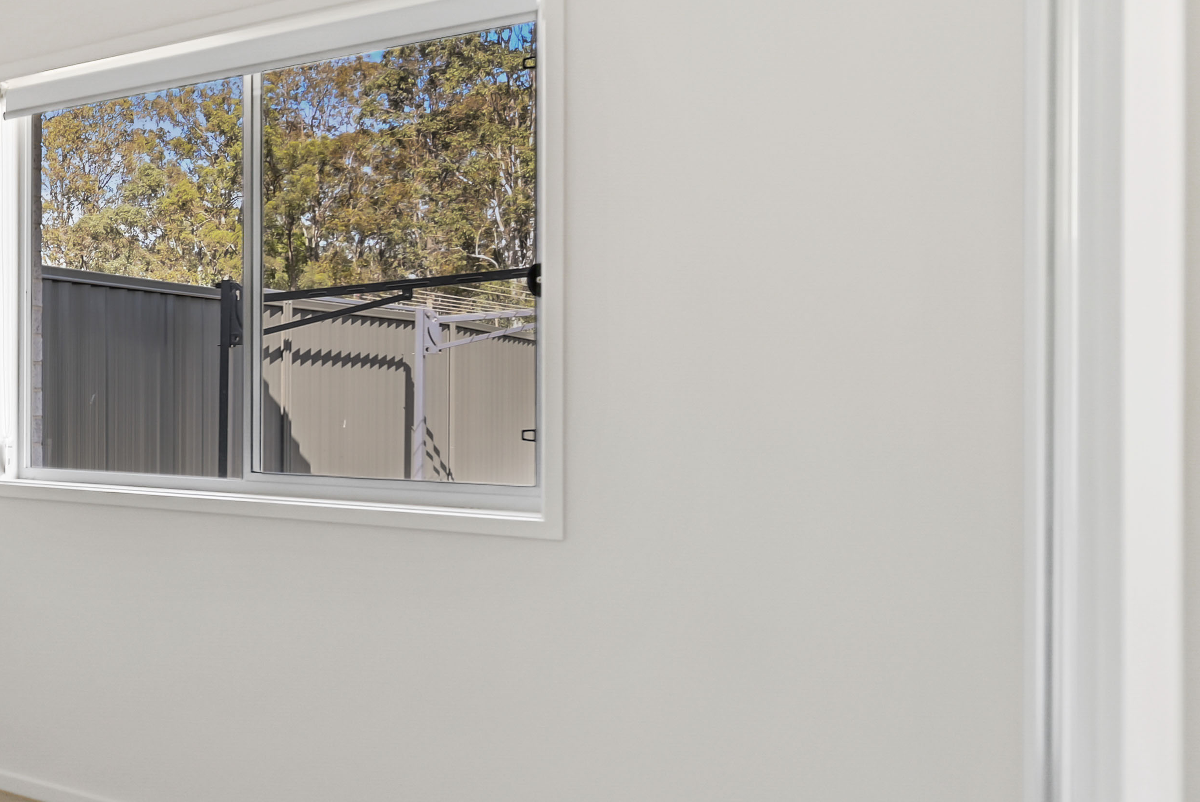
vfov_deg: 38.9
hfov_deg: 42.8
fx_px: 1134
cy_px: 421
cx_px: -137
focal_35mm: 34
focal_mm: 14
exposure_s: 1/6
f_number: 4
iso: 100
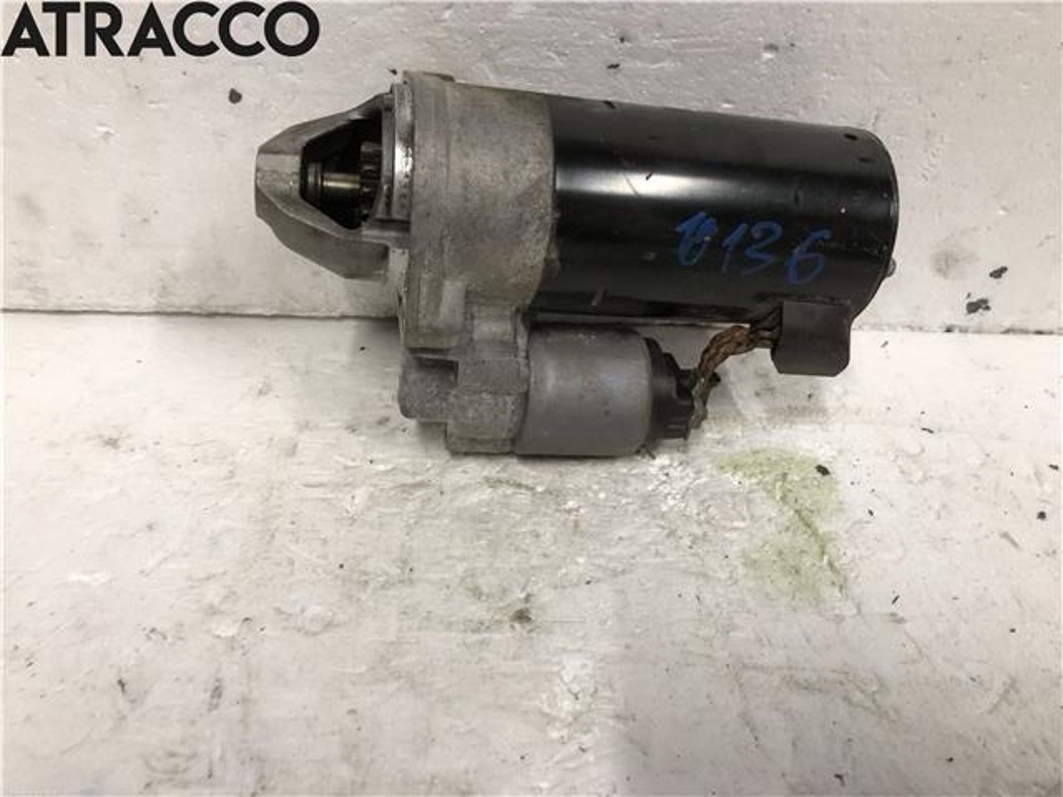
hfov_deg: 63.4
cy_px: 398
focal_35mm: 28
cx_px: 532
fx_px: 860
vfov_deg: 49.7
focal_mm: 3.99
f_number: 1.8
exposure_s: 1/25
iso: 32
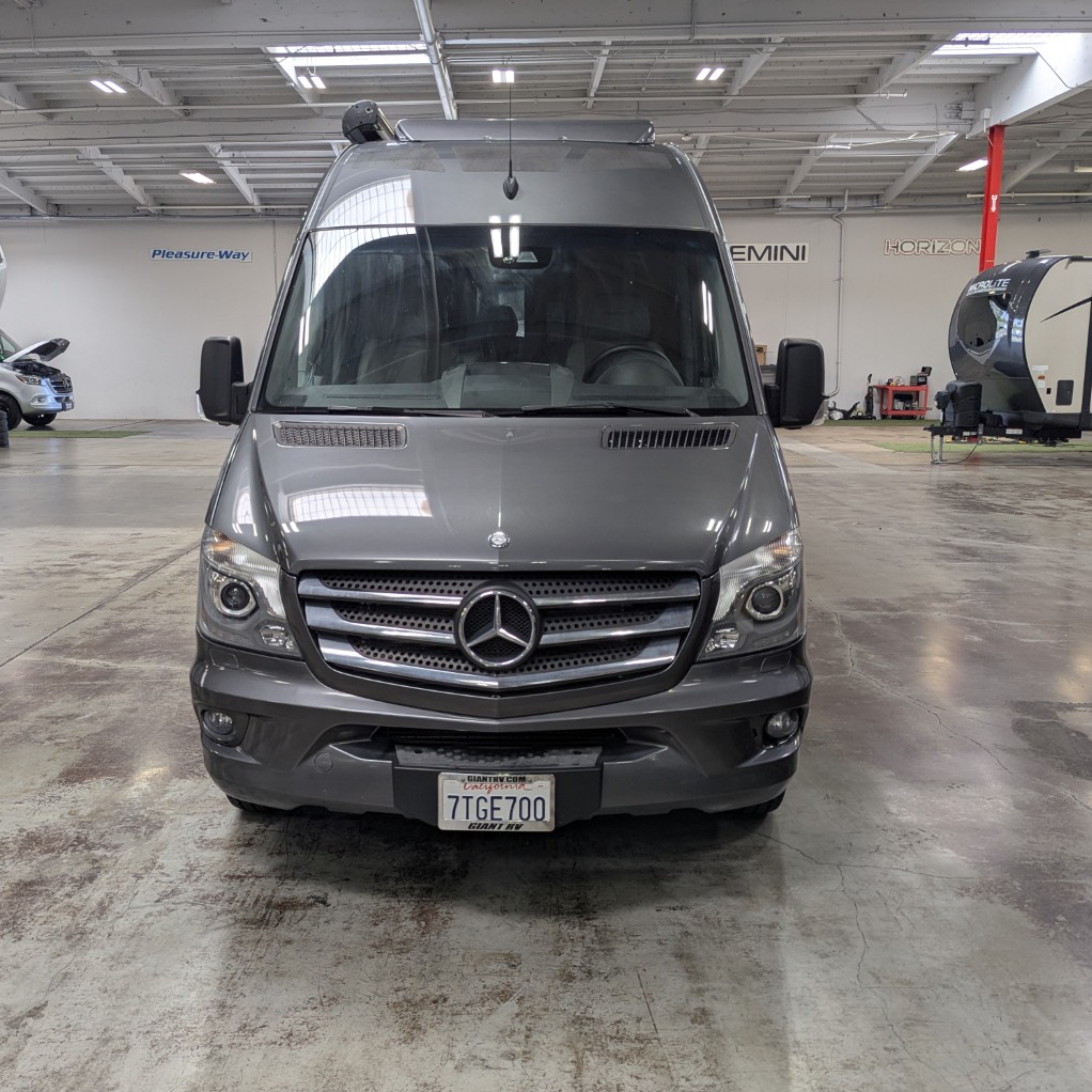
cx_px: 524
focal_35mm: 29
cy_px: 550
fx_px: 1035
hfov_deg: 55.6
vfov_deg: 55.6
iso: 49
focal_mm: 6.81
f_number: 1.85
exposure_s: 1/124
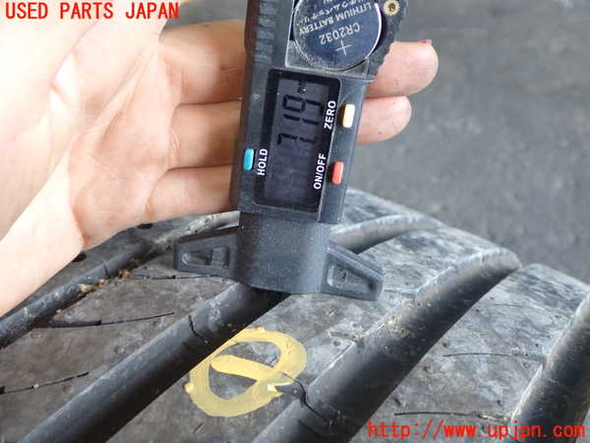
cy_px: 222
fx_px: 614
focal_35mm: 36
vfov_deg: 39.7
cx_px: 295
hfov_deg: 51.4
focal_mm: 6.37
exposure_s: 1/80
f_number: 2.5
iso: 200
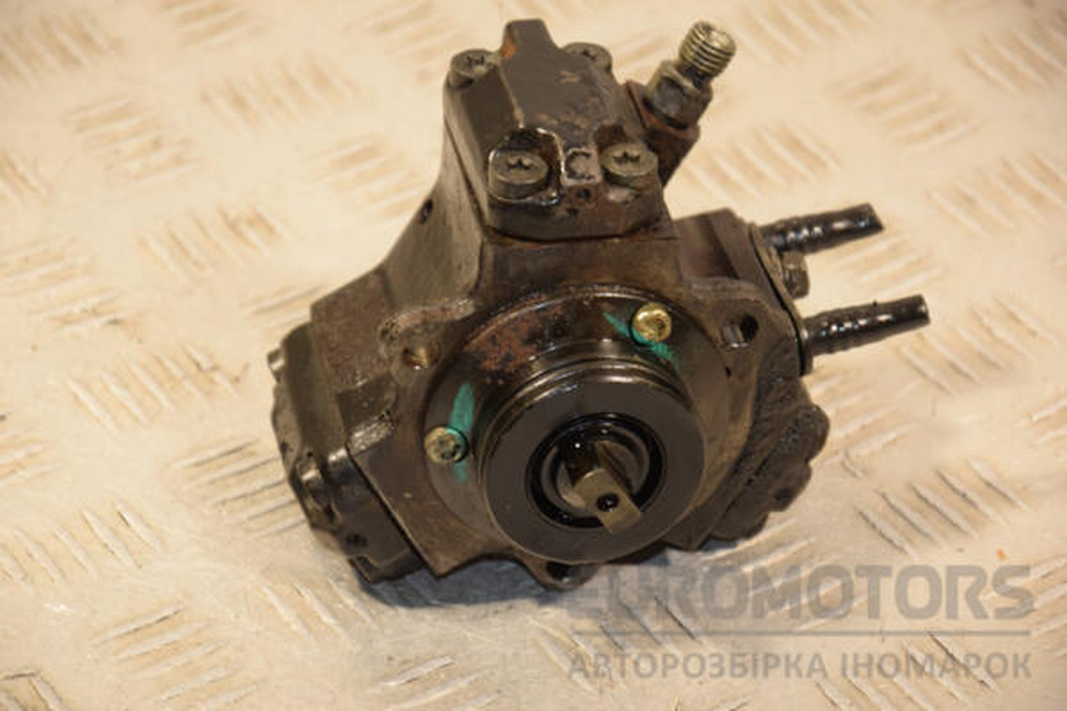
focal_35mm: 158
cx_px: 534
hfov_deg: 13.0
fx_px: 4668
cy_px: 356
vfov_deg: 8.7
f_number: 5.6
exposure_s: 1/160
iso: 800
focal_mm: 105
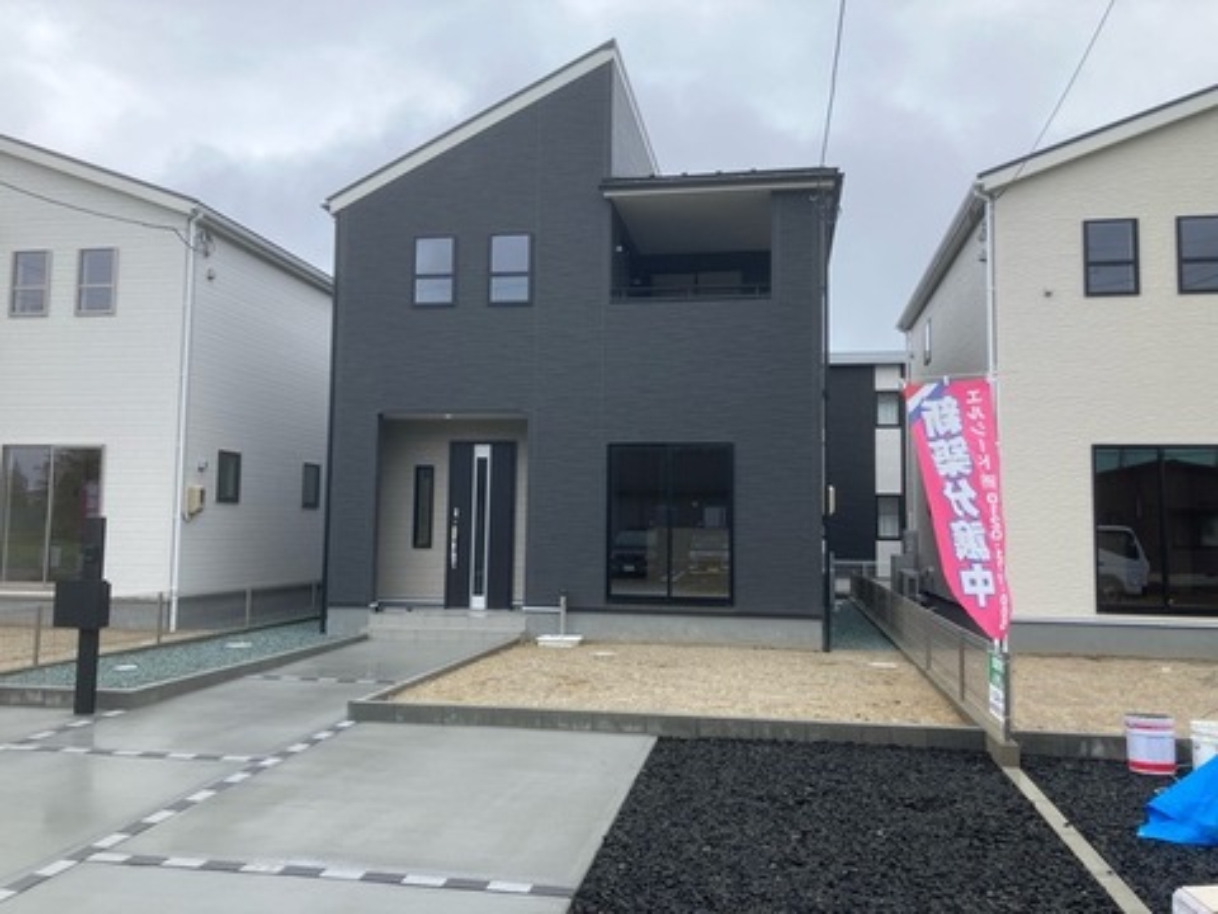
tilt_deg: +4.8
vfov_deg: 49.7
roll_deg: -1.5
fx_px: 985
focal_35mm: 28
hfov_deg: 63.4
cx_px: 609
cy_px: 457
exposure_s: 1/592
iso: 32
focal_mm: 3.99
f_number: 1.8
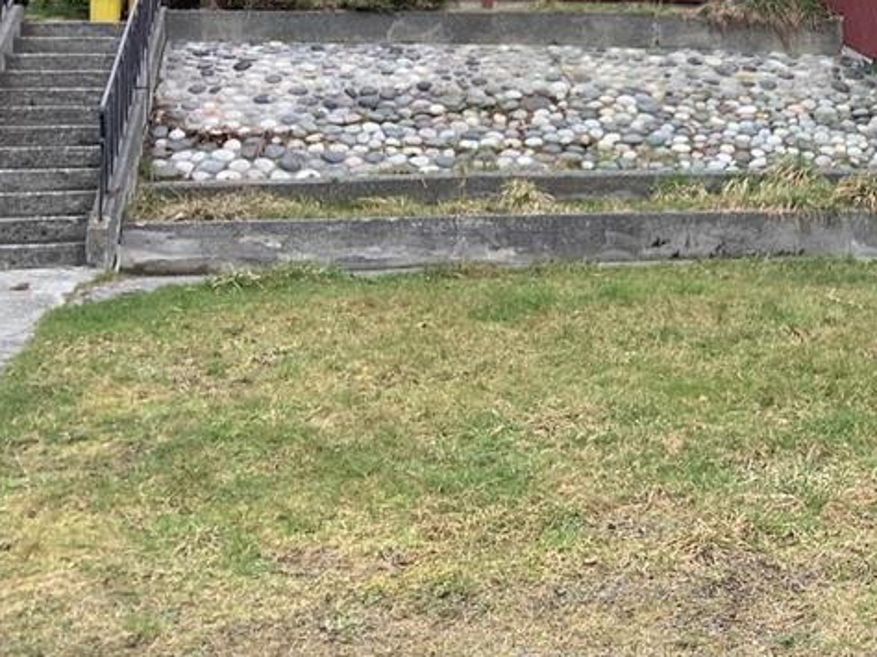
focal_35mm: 67
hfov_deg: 27.3
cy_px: 7
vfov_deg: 21.2
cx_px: 883
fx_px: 1697
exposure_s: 1/120
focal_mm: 3.3
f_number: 2.4
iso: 50
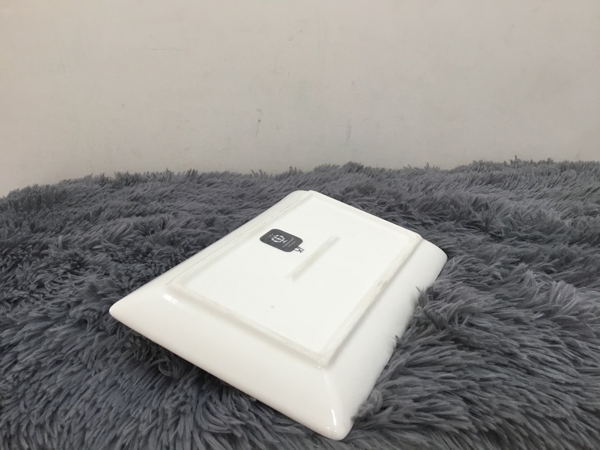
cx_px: 300
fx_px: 537
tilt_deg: -21.0
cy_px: 225
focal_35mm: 31
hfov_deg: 58.4
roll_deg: -0.8
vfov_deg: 45.4
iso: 40
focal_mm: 3.3
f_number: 2.4
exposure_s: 1/33
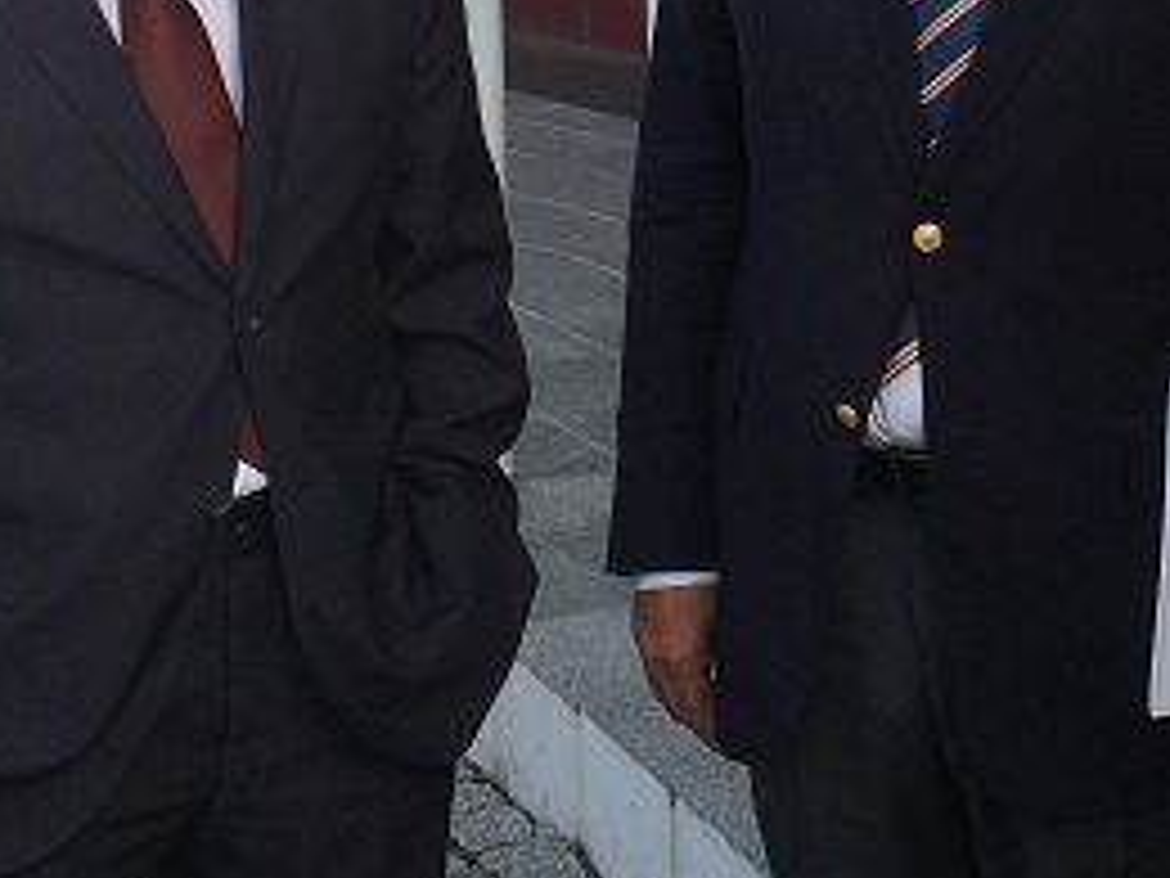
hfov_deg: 21.3
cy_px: -86
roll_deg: -1.0
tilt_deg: -6.7
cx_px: 950
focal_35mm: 91
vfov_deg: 15.8
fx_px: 3076
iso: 32
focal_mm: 4.15
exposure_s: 1/707
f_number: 2.2
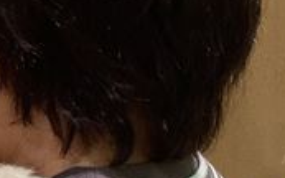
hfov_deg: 13.2
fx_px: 1180
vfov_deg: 8.6
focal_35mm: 152
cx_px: -94
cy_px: 175
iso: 50
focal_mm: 3.3
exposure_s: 1/50
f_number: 2.4
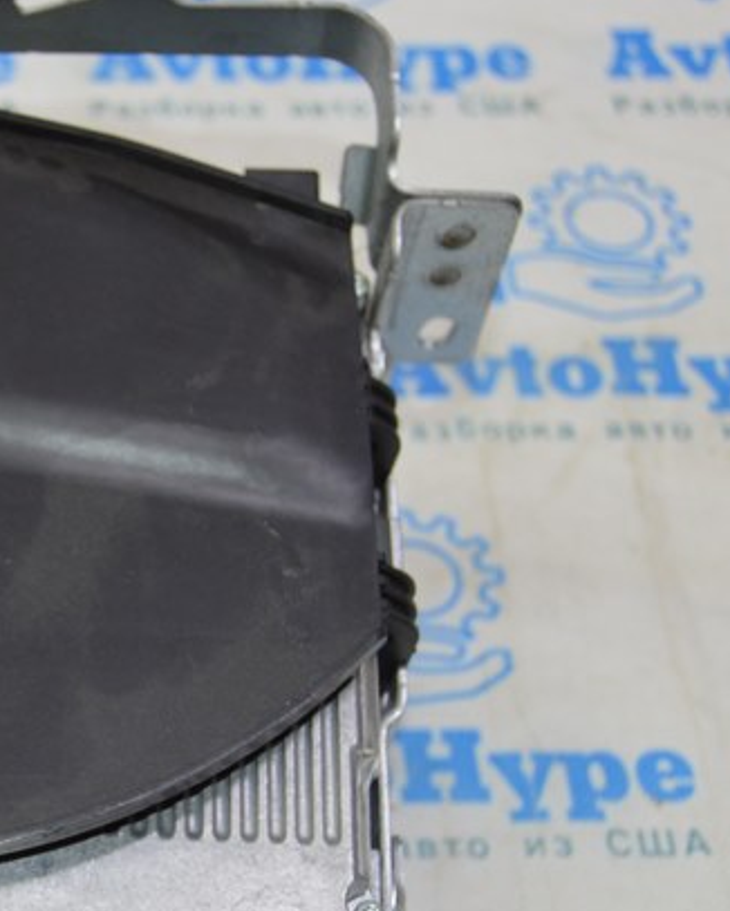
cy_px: 579
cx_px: -94
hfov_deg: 16.2
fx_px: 2483
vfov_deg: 20.8
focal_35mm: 92
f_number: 4
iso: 400
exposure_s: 1/60
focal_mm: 26
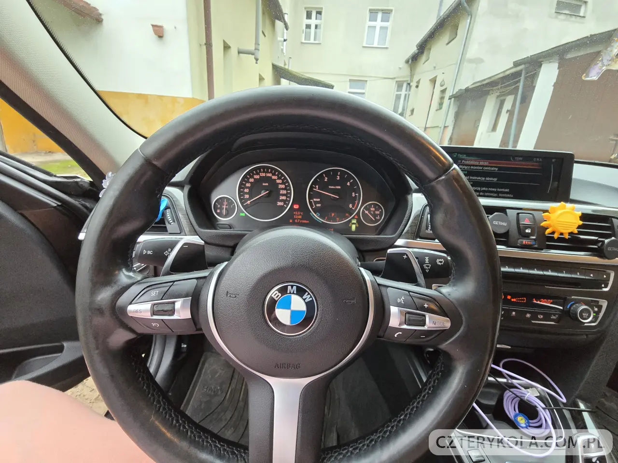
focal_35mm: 13
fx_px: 232
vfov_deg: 89.9
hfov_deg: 106.2
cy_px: 232
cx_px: 309
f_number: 2.2
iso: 640
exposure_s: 1/60
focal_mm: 2.2
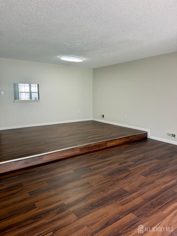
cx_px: 88
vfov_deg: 71.6
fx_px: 164
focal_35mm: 24
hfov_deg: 56.8
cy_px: 118
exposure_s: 1/64
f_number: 1.78
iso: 200
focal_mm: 6.76
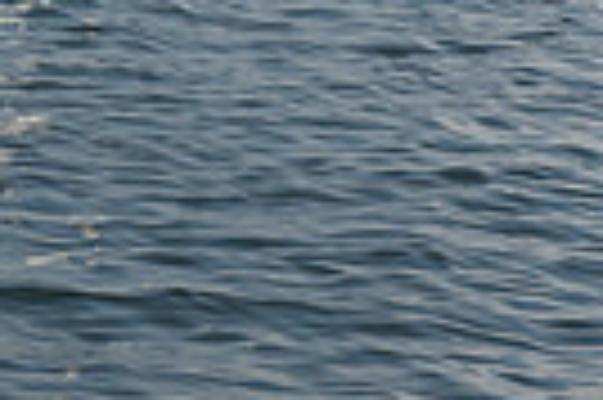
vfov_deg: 4.3
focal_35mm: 303
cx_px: -178
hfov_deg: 6.7
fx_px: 5069
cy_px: -876
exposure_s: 1/640
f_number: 13
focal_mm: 70
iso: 320
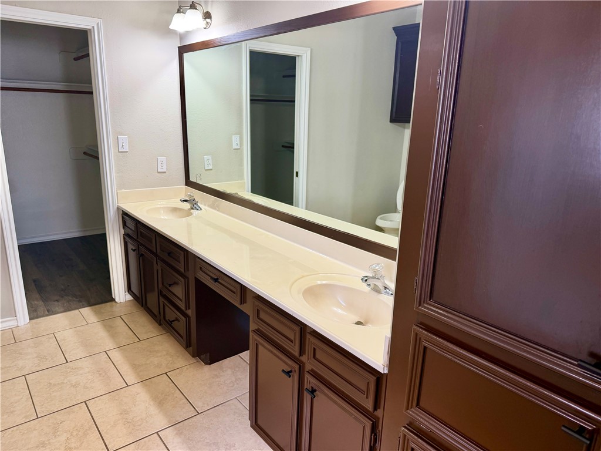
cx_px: 300
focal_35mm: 24
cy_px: 226
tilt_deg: -15.4
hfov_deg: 71.6
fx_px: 417
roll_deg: -1.5
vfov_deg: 56.8
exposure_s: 1/60
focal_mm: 6.76
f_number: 1.78
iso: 125
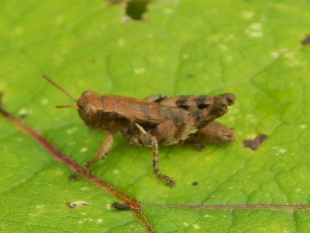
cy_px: 116
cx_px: 155
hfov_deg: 23.0
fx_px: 761
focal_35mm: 85
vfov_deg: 17.4
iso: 140
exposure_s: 1/250
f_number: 4.3
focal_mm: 15.3
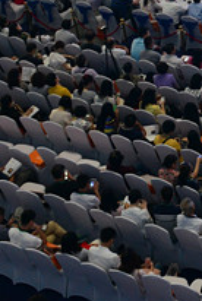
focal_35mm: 93
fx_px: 780
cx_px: 386
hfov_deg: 13.1
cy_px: -2
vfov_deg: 21.1
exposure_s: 1/125
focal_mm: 24
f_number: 5.6
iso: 1000
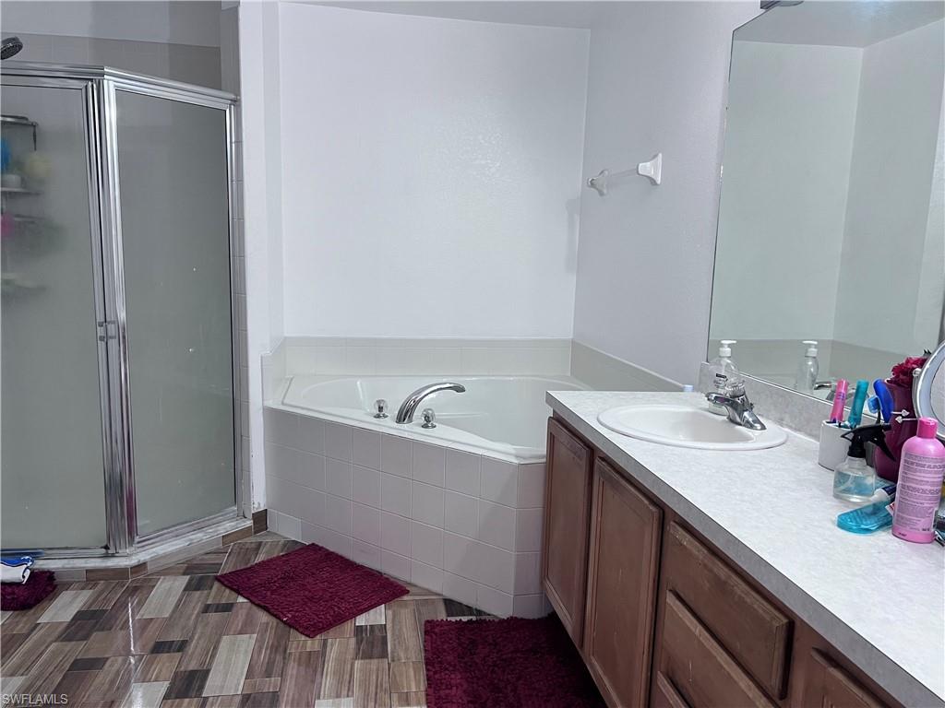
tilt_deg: -9.3
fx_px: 710
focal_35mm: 26
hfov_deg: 67.3
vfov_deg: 53.1
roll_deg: -1.3
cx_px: 472
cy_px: 354
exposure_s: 1/60
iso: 125
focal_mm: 5.7
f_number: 1.5
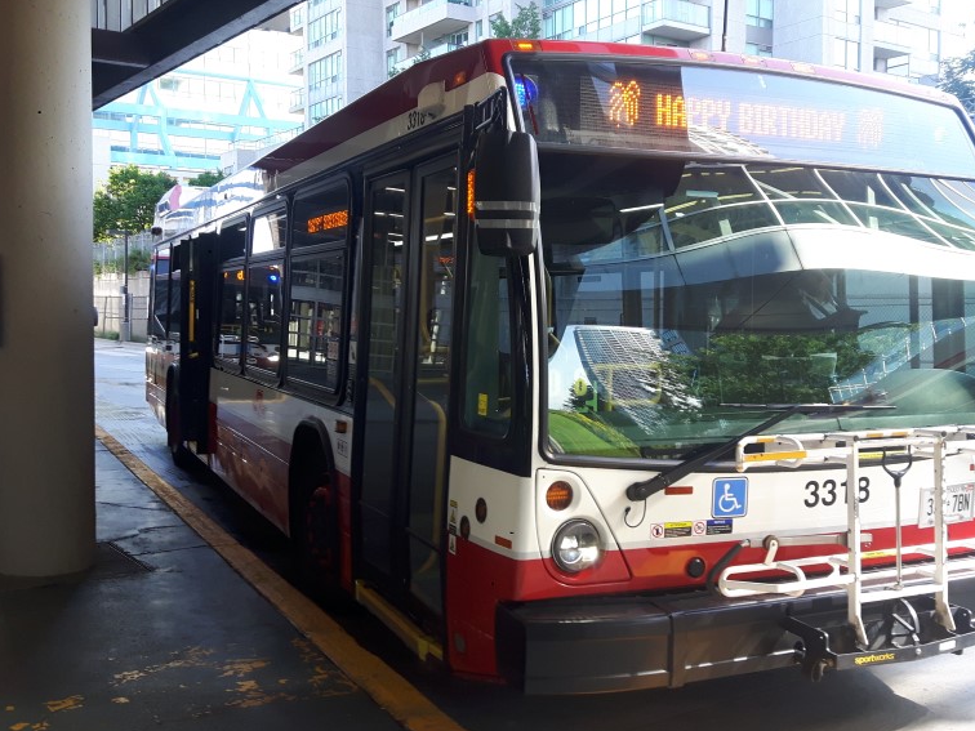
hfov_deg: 44.7
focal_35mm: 42
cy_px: 342
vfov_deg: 34.3
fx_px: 1183
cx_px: 553
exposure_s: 1/100
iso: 50
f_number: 1.9
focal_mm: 3.7
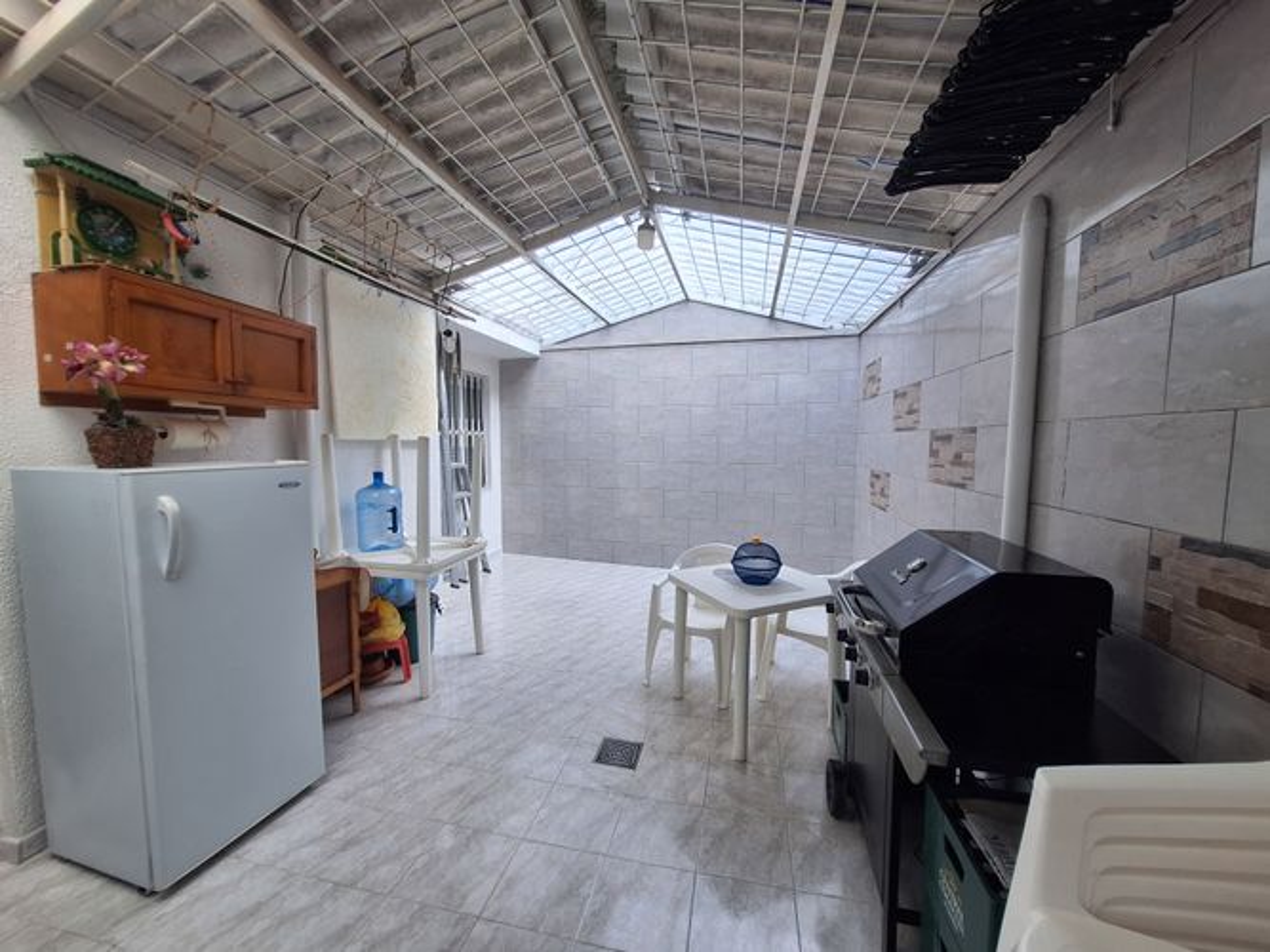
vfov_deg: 89.9
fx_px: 477
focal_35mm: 13
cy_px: 476
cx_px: 635
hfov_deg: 106.2
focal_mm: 1.74
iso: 50
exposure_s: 1/120
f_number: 2.2
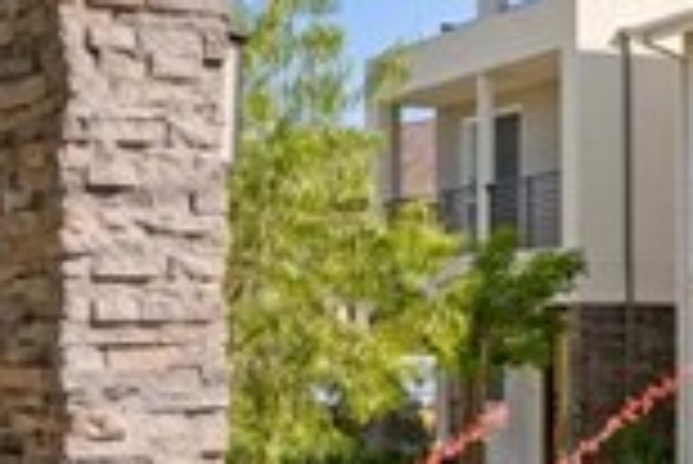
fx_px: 1792
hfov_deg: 20.6
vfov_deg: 14.7
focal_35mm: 93
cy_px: 309
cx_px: 801
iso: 400
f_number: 8
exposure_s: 1/400
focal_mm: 14
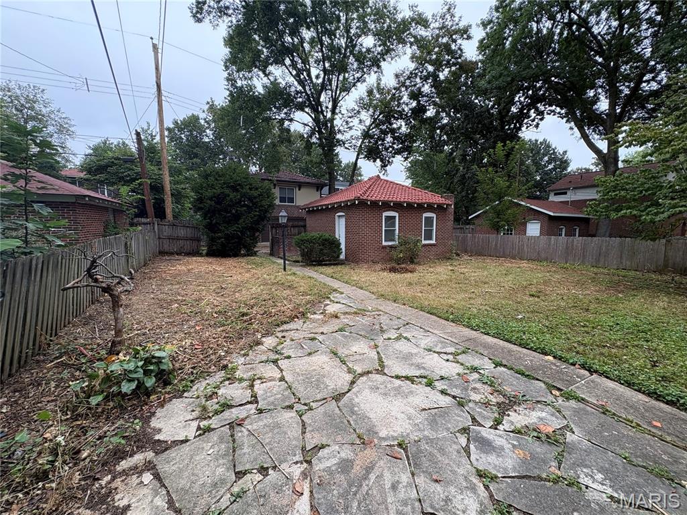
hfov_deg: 102.1
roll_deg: +0.4
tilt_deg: -6.1
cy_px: 258
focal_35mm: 14
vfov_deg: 85.7
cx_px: 344
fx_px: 278
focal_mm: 2.22
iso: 64
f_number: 2.2
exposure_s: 1/325
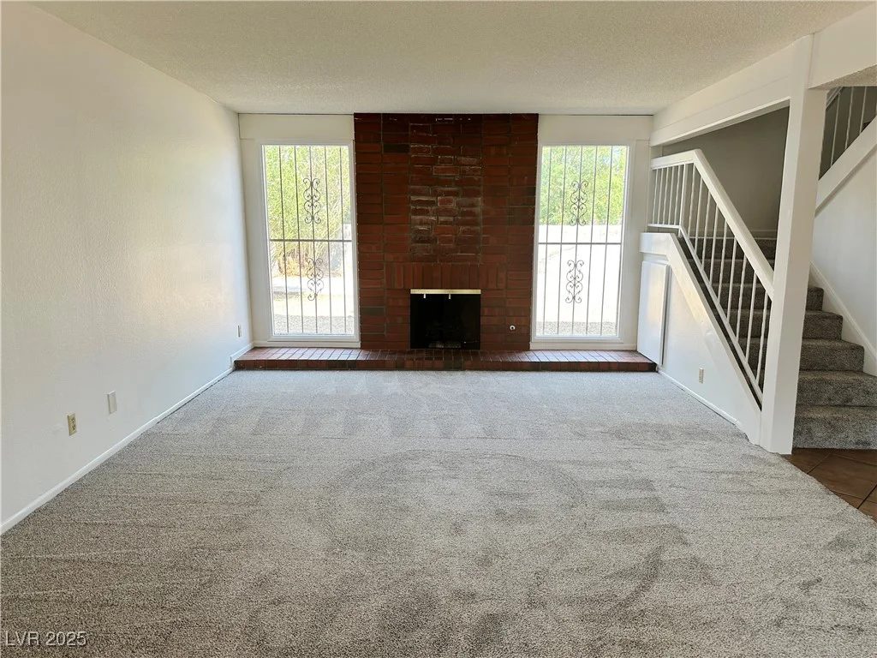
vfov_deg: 56.8
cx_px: 438
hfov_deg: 71.6
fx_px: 608
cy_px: 329
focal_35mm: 24
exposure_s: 1/220
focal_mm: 6.86
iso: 80
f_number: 1.78
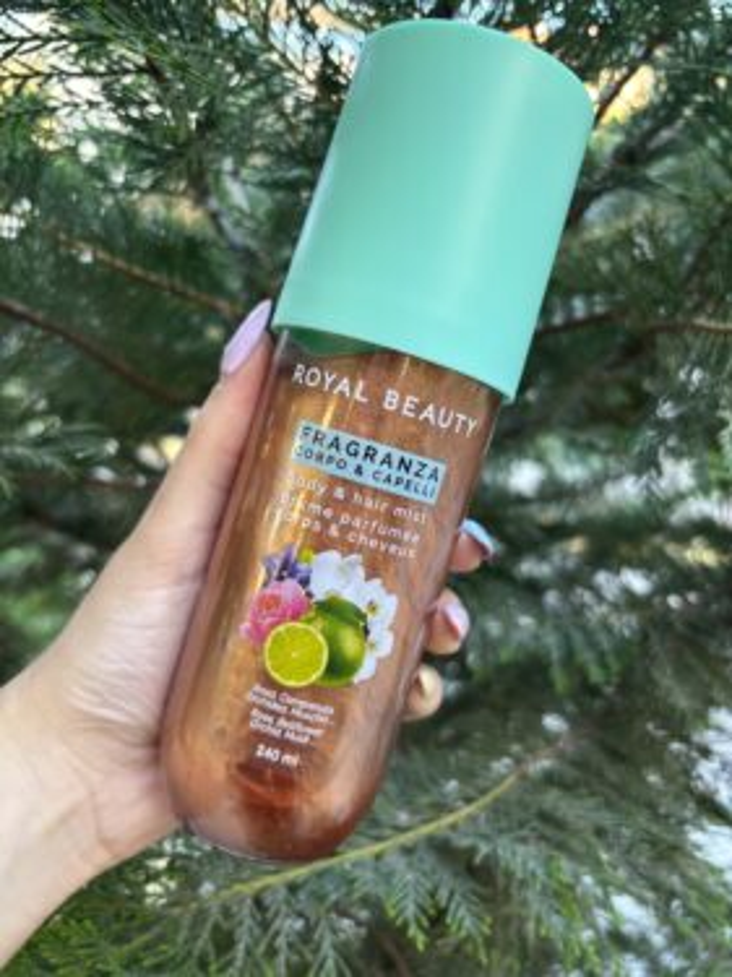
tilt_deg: -11.2
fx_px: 733
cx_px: 366
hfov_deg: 53.0
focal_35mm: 26
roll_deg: +6.5
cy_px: 488
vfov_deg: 67.3
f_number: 1.6
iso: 125
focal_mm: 5.96
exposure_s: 1/121
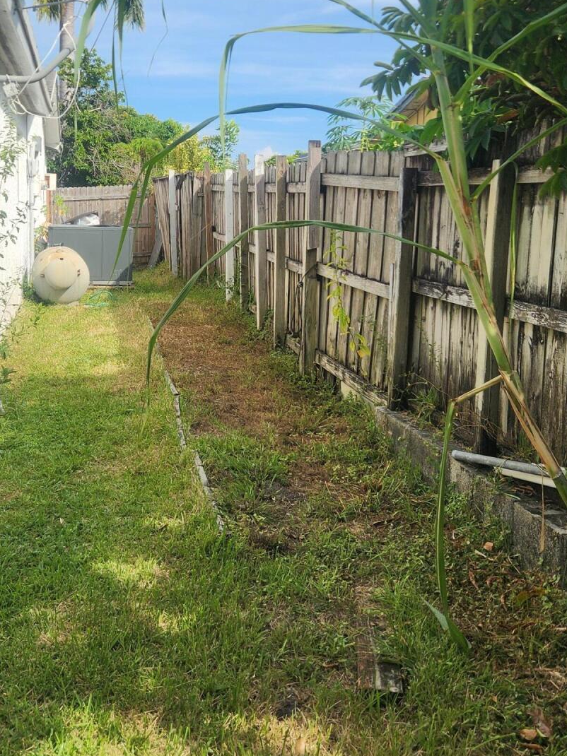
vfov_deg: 43.4
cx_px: 201
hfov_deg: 33.4
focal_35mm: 43
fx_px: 939
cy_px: 269
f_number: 1.8
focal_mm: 5.4
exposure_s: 1/1465
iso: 20
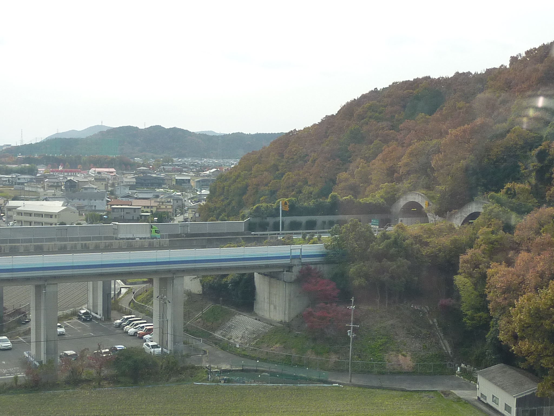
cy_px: 208
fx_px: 880
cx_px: 277
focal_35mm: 55
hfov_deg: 34.9
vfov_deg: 26.6
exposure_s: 1/320
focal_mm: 5
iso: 125
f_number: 4
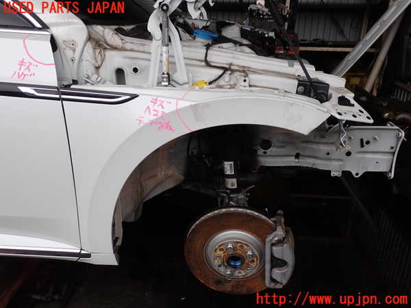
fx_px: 356
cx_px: 206
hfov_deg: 60.0
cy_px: 154
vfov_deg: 46.8
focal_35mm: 30
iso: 100
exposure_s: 1/320
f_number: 3.2
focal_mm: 5.4
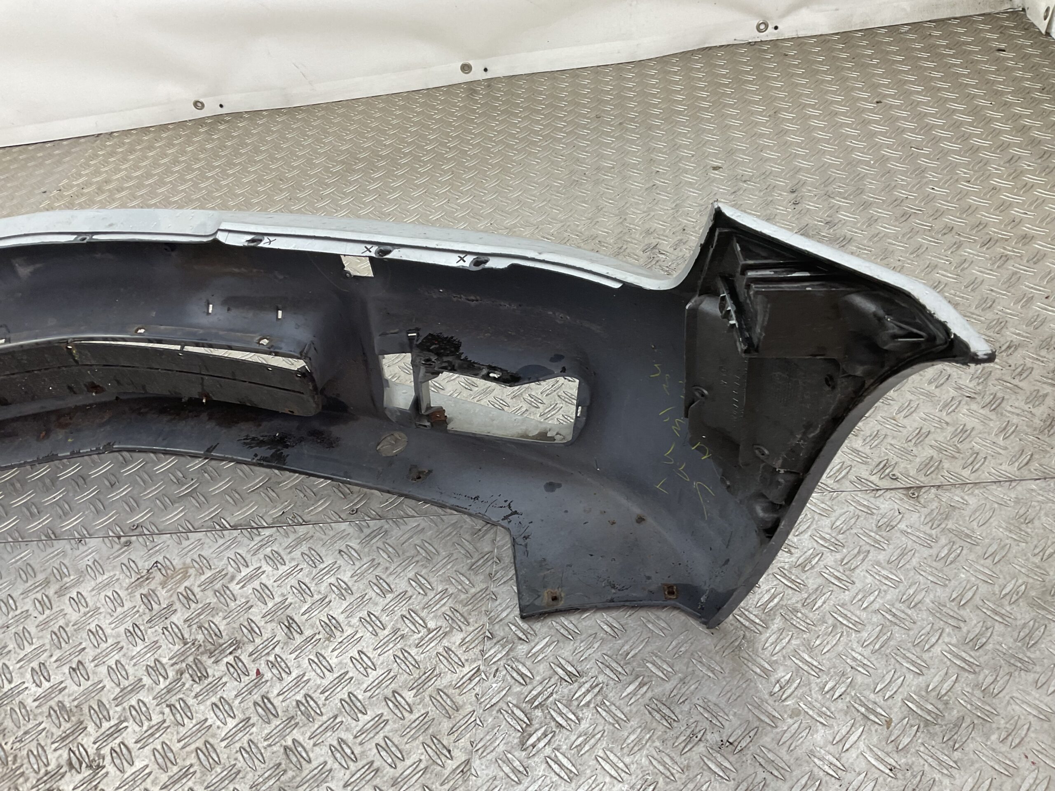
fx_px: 884
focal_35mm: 29
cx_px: 528
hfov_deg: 61.7
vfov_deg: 48.2
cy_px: 396
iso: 40
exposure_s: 1/120
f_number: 1.8
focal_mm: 3
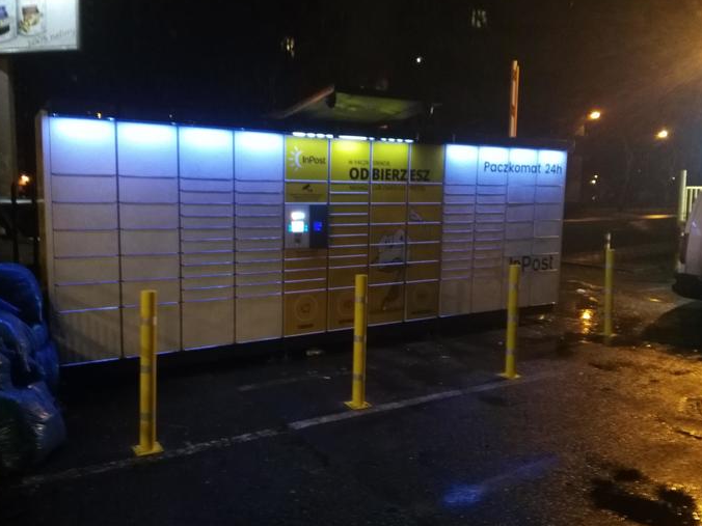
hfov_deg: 61.7
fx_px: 588
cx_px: 349
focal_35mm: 29
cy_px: 259
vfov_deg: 48.2
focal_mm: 2.96
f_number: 2
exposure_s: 1/15
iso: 1459
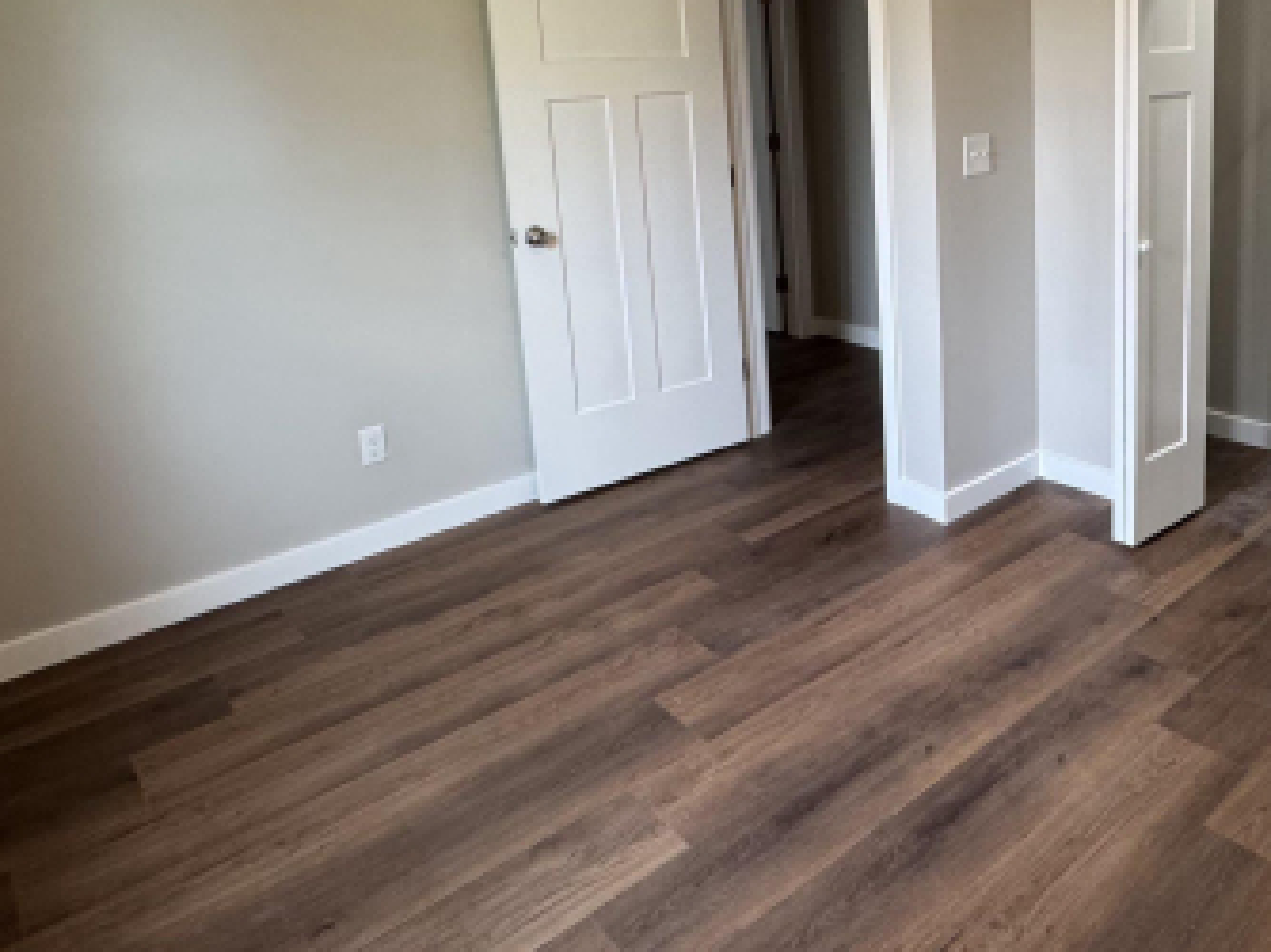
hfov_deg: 60.7
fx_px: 1027
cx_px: 923
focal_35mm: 28
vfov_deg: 47.7
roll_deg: +2.2
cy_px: 232
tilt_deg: -10.1
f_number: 2.2
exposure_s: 1/120
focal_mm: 2.22
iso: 250
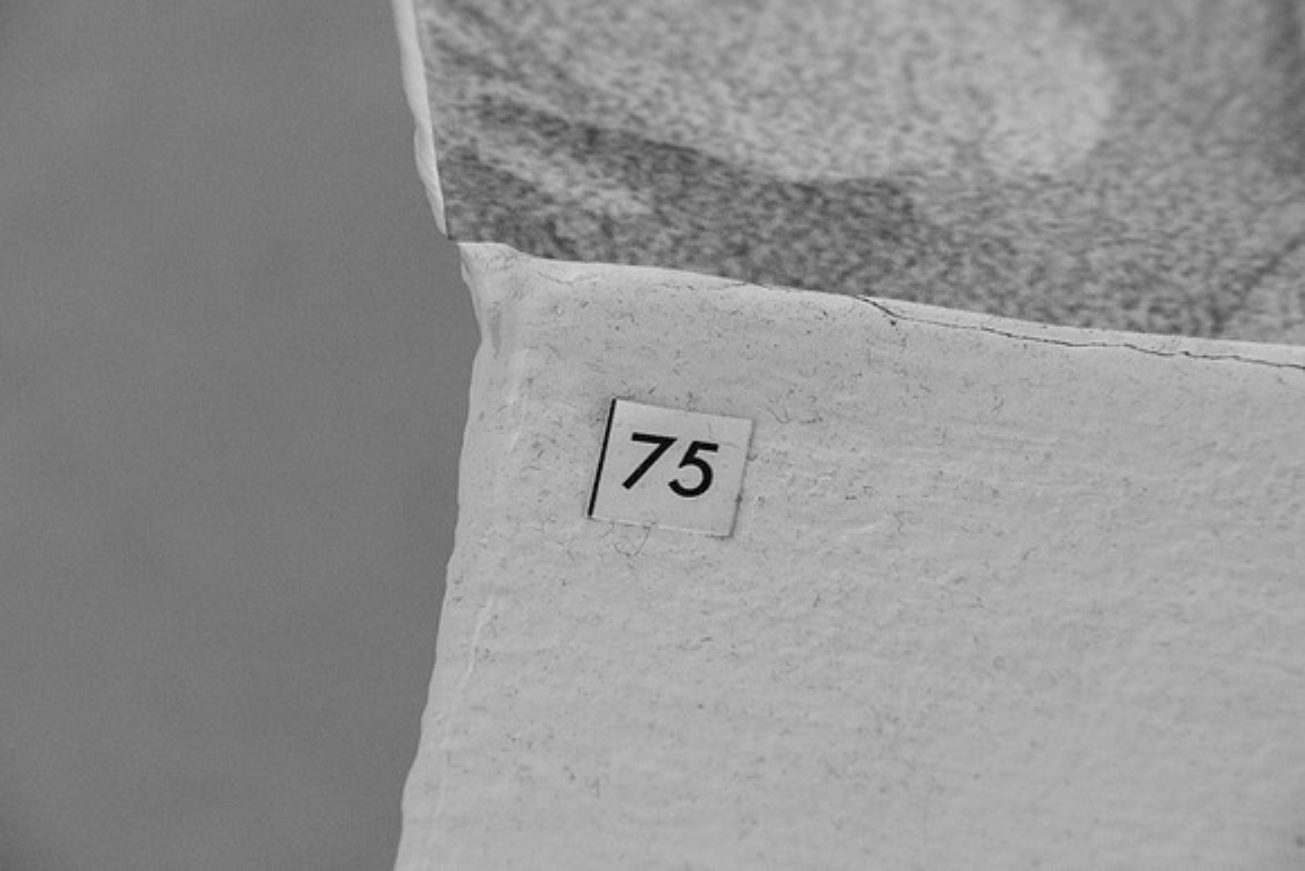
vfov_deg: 3.1
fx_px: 16316
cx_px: 652
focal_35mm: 450
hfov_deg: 4.6
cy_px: 436
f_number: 10
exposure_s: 1/125
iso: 3200
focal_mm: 300
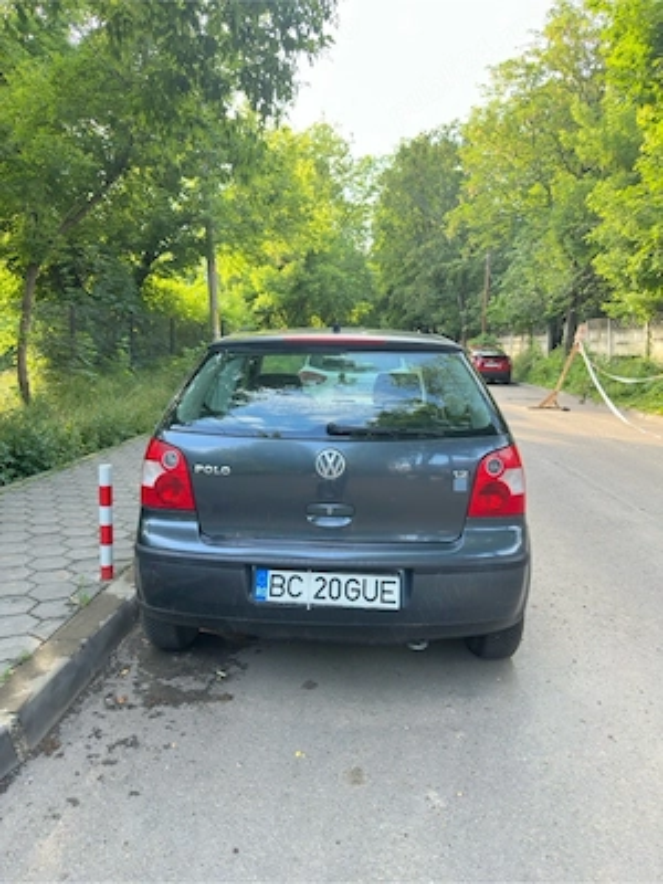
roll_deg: -2.6
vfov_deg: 71.6
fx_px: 613
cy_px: 442
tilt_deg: -6.1
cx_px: 332
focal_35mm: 24
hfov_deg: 56.8
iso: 125
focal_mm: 6.86
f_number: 1.78
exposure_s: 1/160
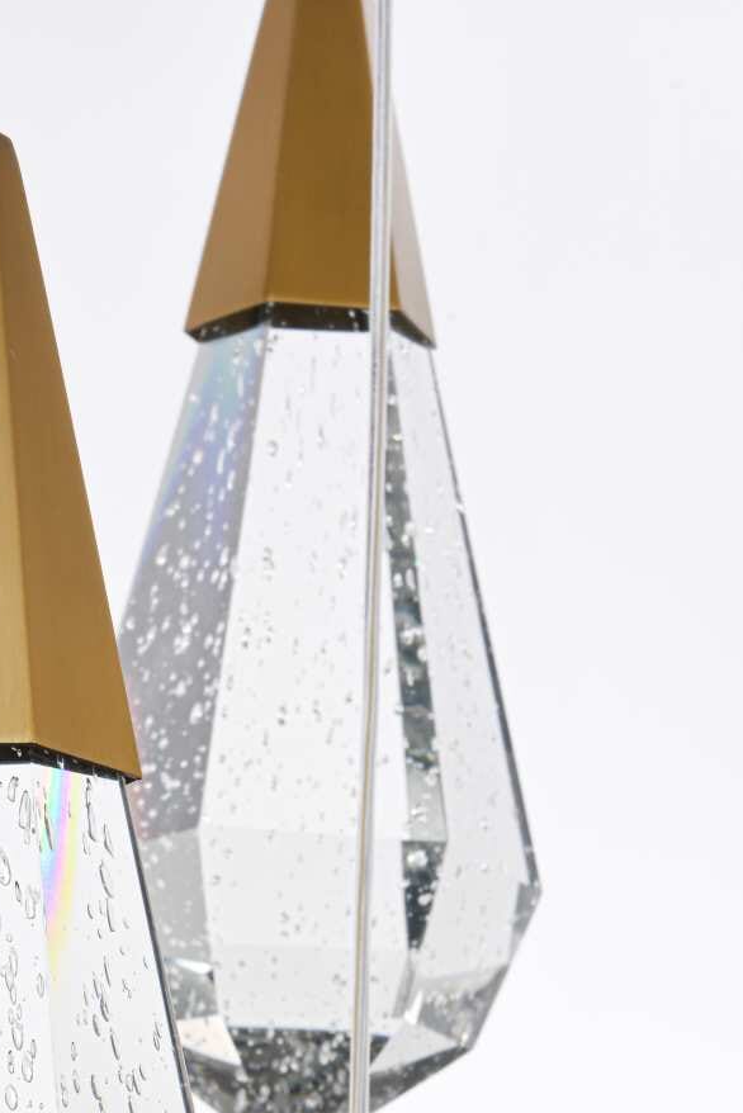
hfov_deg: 8.9
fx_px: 4733
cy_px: 1214
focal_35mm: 153
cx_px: 20
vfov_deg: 13.2
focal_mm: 70
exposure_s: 1/100
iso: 100
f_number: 22
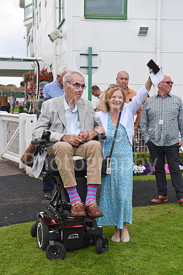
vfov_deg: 33.4
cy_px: 138
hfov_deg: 22.6
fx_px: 457
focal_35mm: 60
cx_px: 92
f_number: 5.6
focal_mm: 60
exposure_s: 1/800
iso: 500
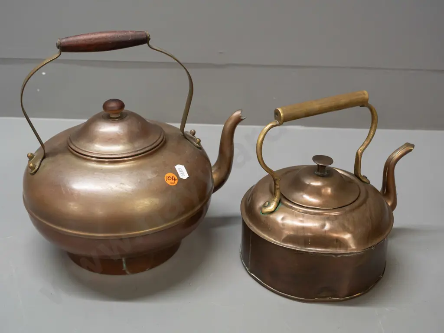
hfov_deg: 41.2
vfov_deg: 31.5
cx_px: 222
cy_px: 166
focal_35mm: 46
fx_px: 590
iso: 2500
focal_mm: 23
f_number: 5
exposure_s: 1/160
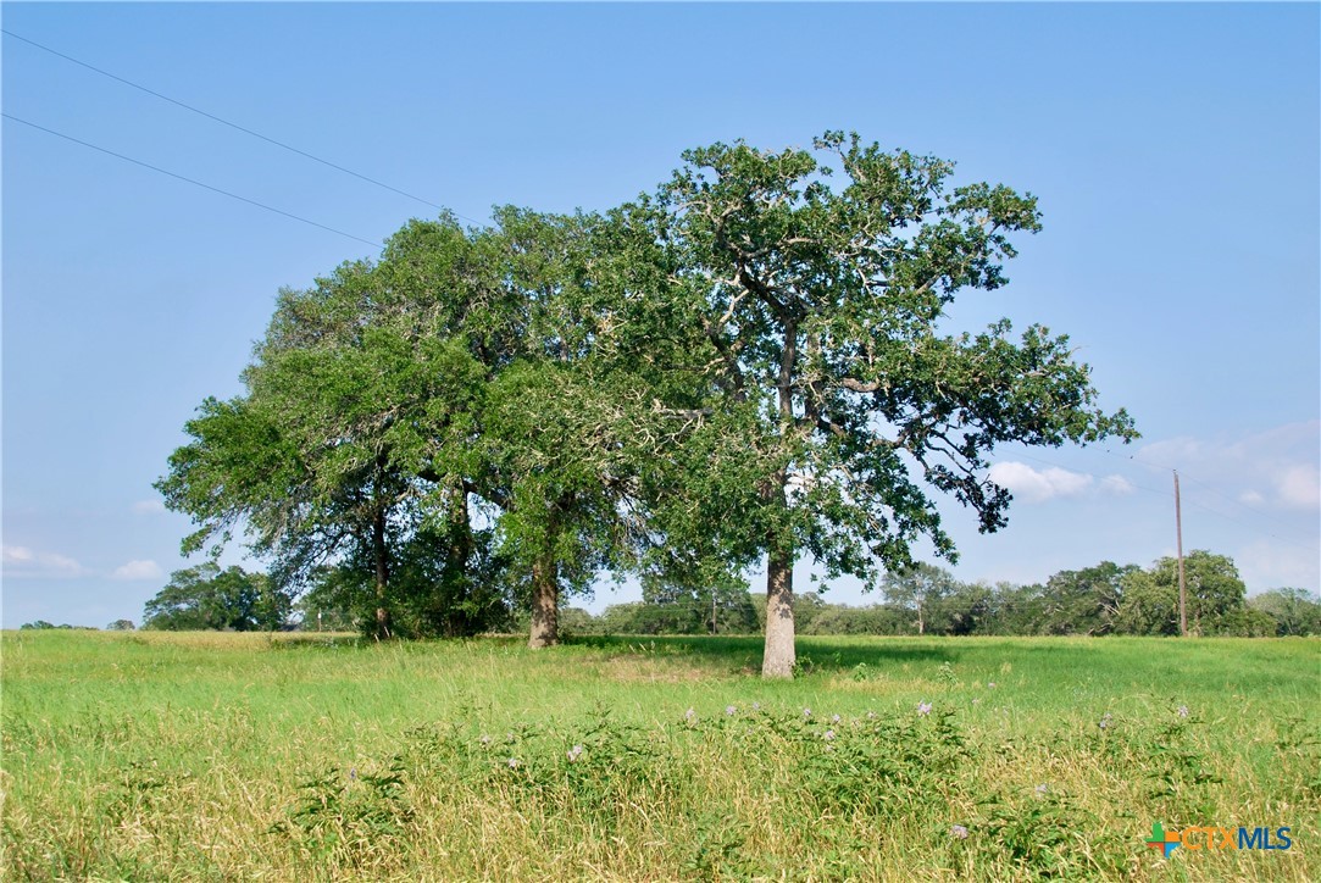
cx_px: 660
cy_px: 442
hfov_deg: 44.9
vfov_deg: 30.9
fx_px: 1597
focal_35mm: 44
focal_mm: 29
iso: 100
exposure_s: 1/200
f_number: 7.1
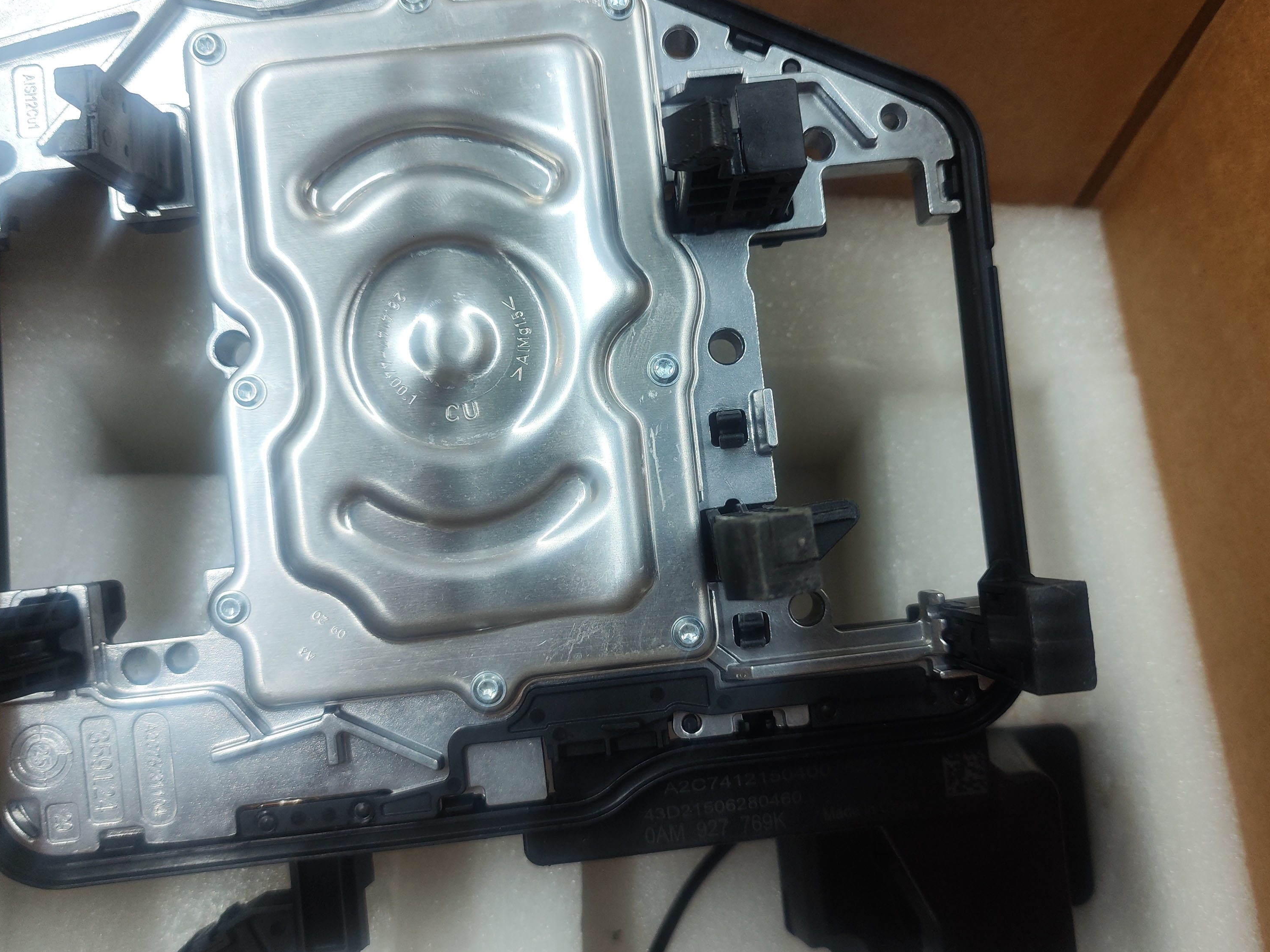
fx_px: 1211
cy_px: 473
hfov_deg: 55.3
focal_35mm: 33
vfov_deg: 42.9
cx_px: 653
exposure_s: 1/100
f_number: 1.9
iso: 162
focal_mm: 6.92
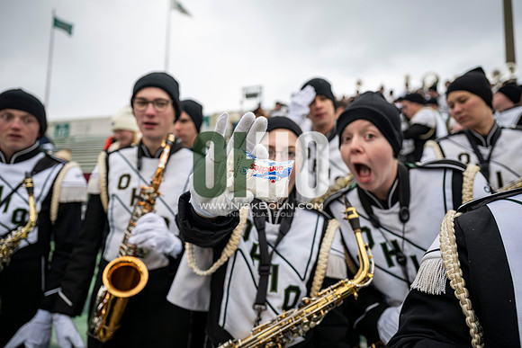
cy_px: 174
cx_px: 261
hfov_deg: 73.7
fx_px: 348
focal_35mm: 24
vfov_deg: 53.2
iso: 160
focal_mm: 24
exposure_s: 1/500
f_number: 2.8
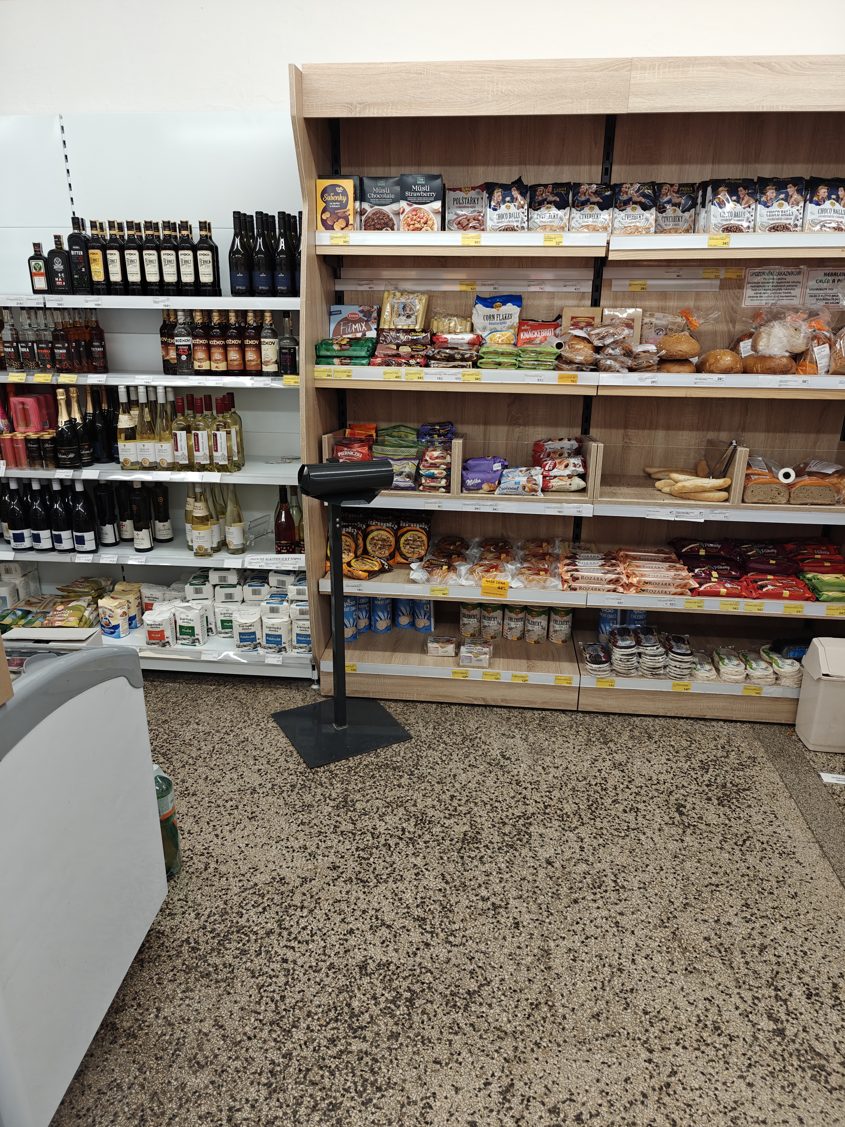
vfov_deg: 73.9
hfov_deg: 58.9
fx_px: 749
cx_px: 422
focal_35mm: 23
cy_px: 564
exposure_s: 1/100
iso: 125
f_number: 1.6
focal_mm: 6.06
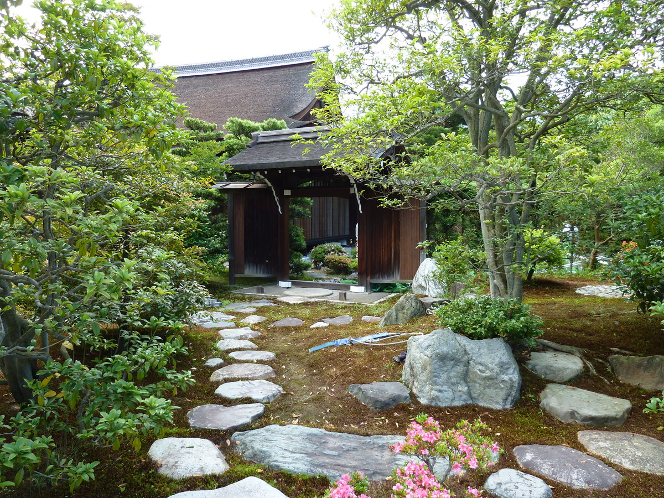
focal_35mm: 25
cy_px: 249
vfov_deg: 54.9
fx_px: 480
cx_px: 332
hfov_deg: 69.4
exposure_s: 1/60
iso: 80
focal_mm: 4.1
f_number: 3.3
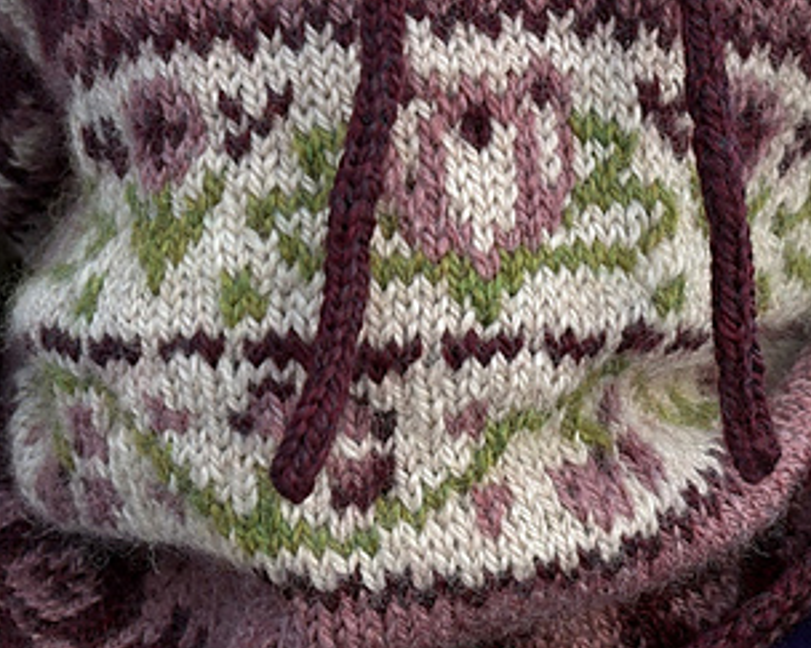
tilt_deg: +1.2
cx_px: 408
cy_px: 109
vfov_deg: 14.3
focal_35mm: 107
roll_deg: -0.8
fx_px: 2567
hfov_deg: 18.0
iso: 50
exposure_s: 1/72
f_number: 1.6
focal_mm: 5.96
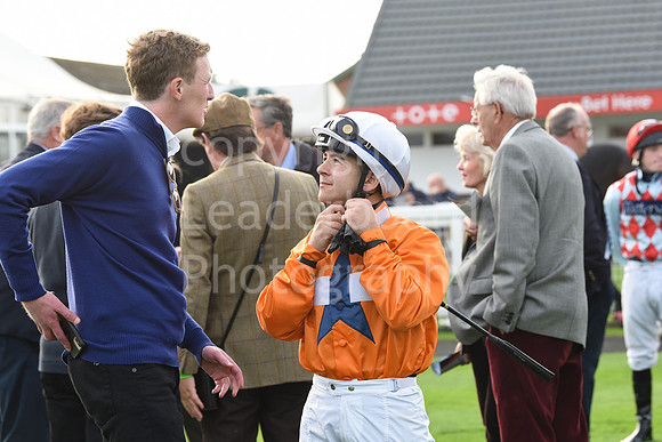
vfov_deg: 11.4
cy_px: 221
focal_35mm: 120
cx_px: 331
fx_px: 2207
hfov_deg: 17.1
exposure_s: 1/400
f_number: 5.6
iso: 640
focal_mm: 120
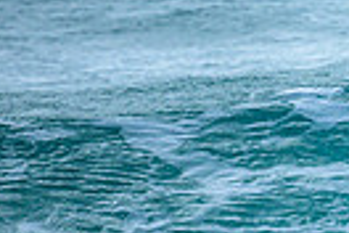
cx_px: 640
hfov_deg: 0.6
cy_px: 160
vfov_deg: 0.4
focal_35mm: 3504
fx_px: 33967
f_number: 6.3
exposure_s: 1/3200
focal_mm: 800
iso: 360
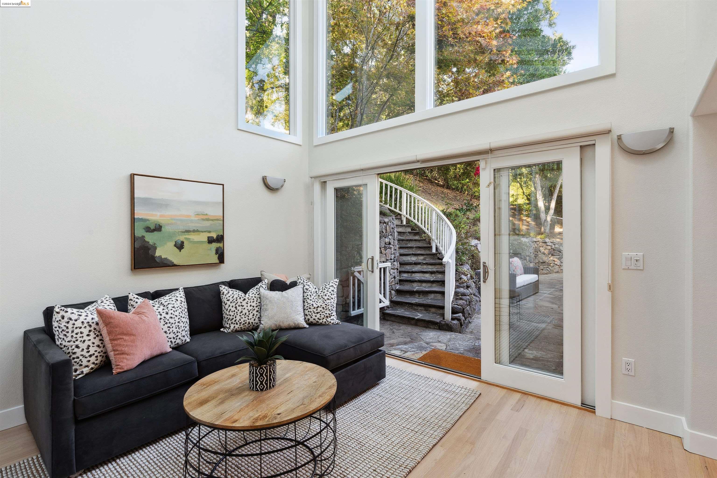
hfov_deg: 96.7
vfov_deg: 73.7
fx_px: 319
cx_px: 358
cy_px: 239
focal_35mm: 16
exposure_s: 1/6
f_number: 11
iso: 200
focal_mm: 16
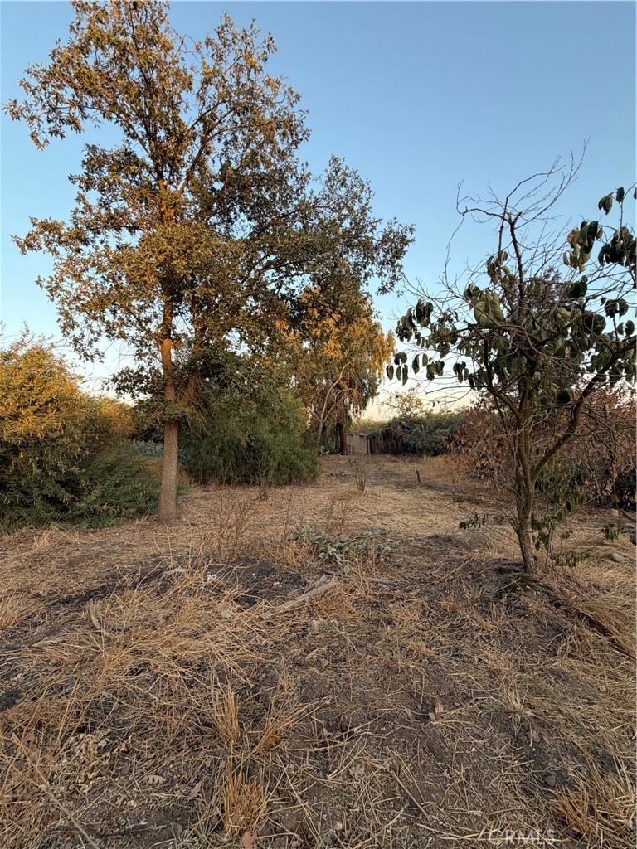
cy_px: 424
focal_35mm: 14
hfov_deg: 85.7
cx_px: 318
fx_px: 344
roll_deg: +0.7
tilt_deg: +1.4
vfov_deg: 102.1
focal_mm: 2.22
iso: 50
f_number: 2.2
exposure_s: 1/121
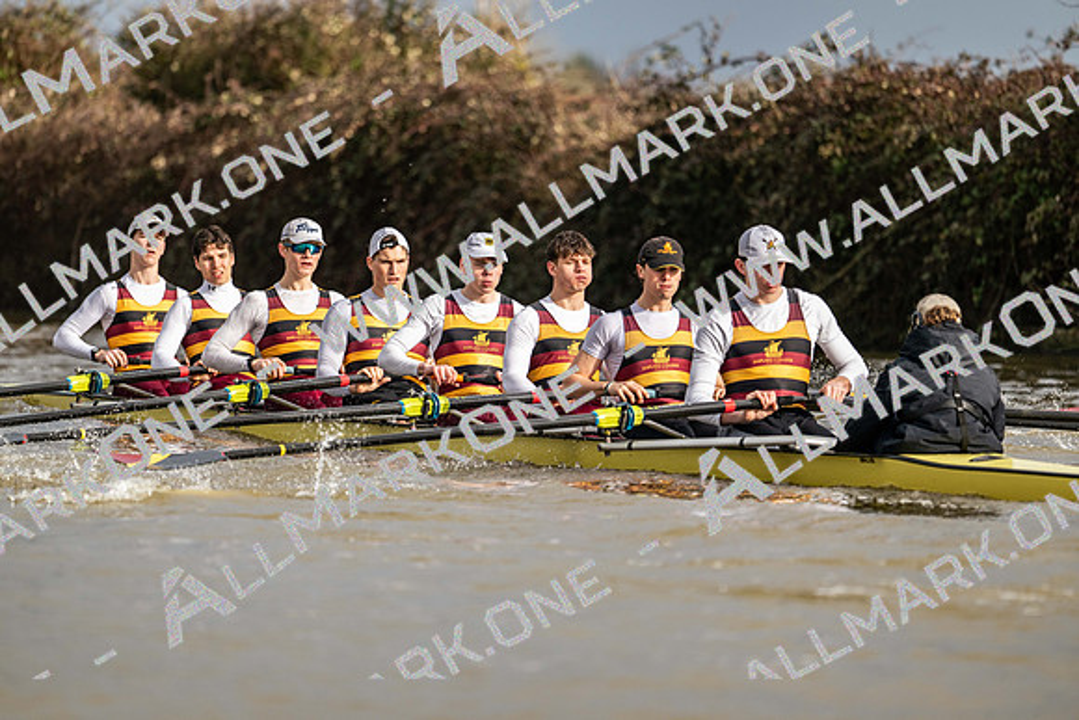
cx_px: 540
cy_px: 360
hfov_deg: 5.2
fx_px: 11991
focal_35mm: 400
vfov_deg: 3.4
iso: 280
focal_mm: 400
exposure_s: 1/1600
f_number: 4.5
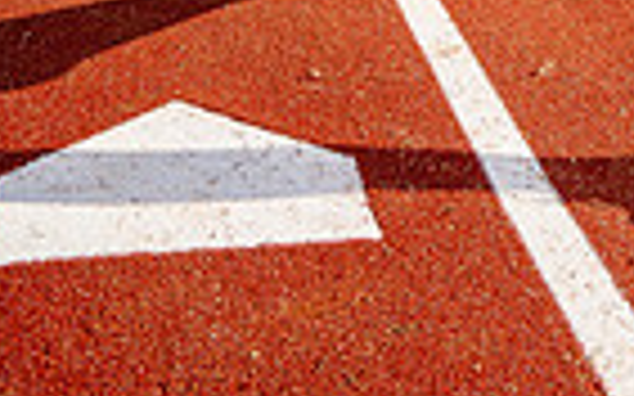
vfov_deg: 13.3
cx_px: 647
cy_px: -500
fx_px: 1347
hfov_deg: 25.1
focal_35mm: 78
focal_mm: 24
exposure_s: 1/250
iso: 100
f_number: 7.1
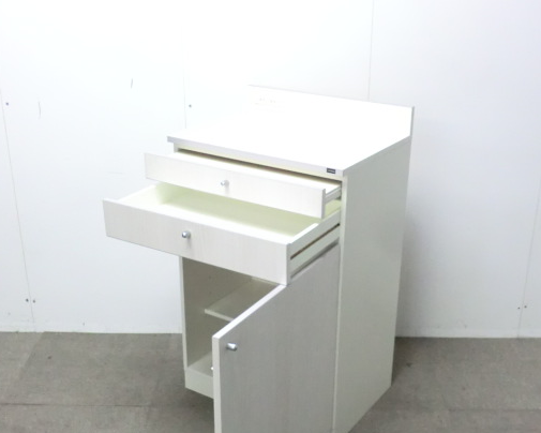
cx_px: 276
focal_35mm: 47
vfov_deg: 32.0
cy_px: 249
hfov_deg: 39.5
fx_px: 753
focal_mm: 6.9
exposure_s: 1/30
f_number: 3.9
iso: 800
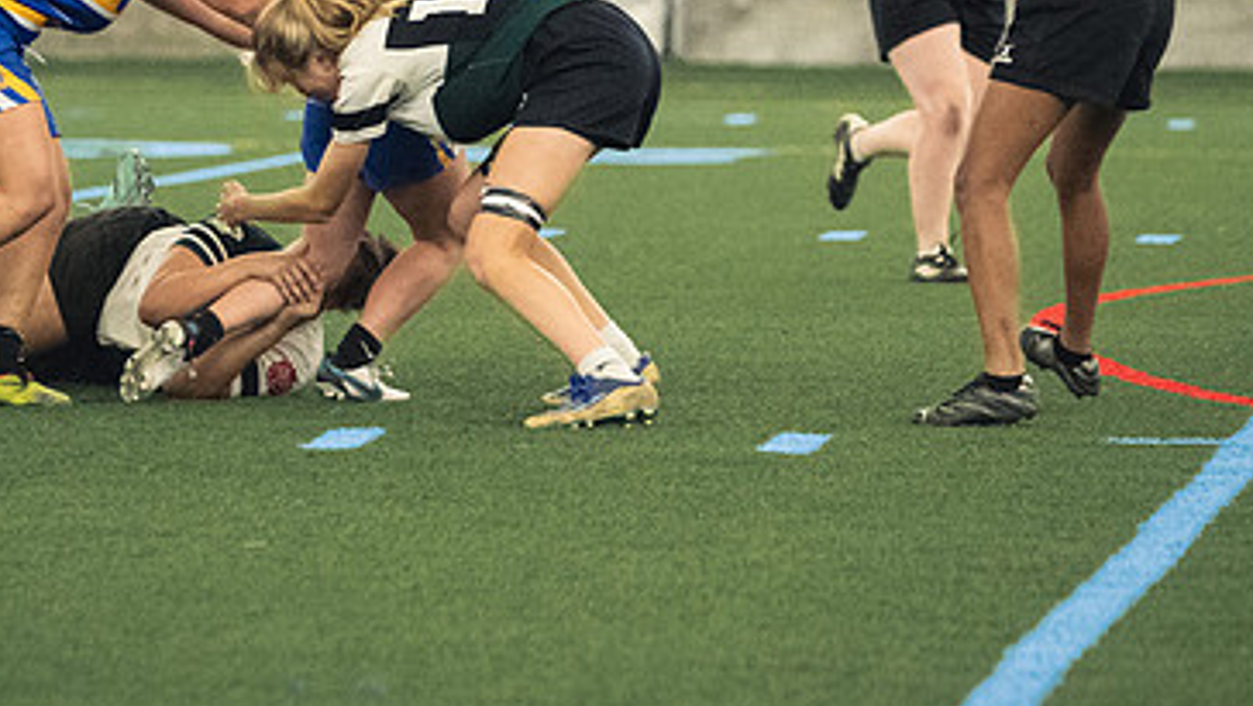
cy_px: 69
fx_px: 14125
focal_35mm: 425
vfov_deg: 2.9
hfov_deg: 5.1
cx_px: 427
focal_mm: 170
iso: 11400
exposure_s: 1/500
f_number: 2.8
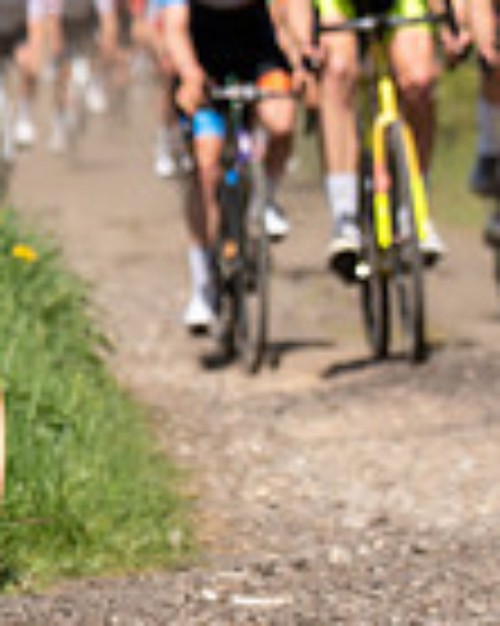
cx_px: 845
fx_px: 7426
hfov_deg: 3.8
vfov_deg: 4.8
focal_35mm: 401
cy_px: -489
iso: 100
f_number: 4
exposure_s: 1/1000
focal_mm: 70
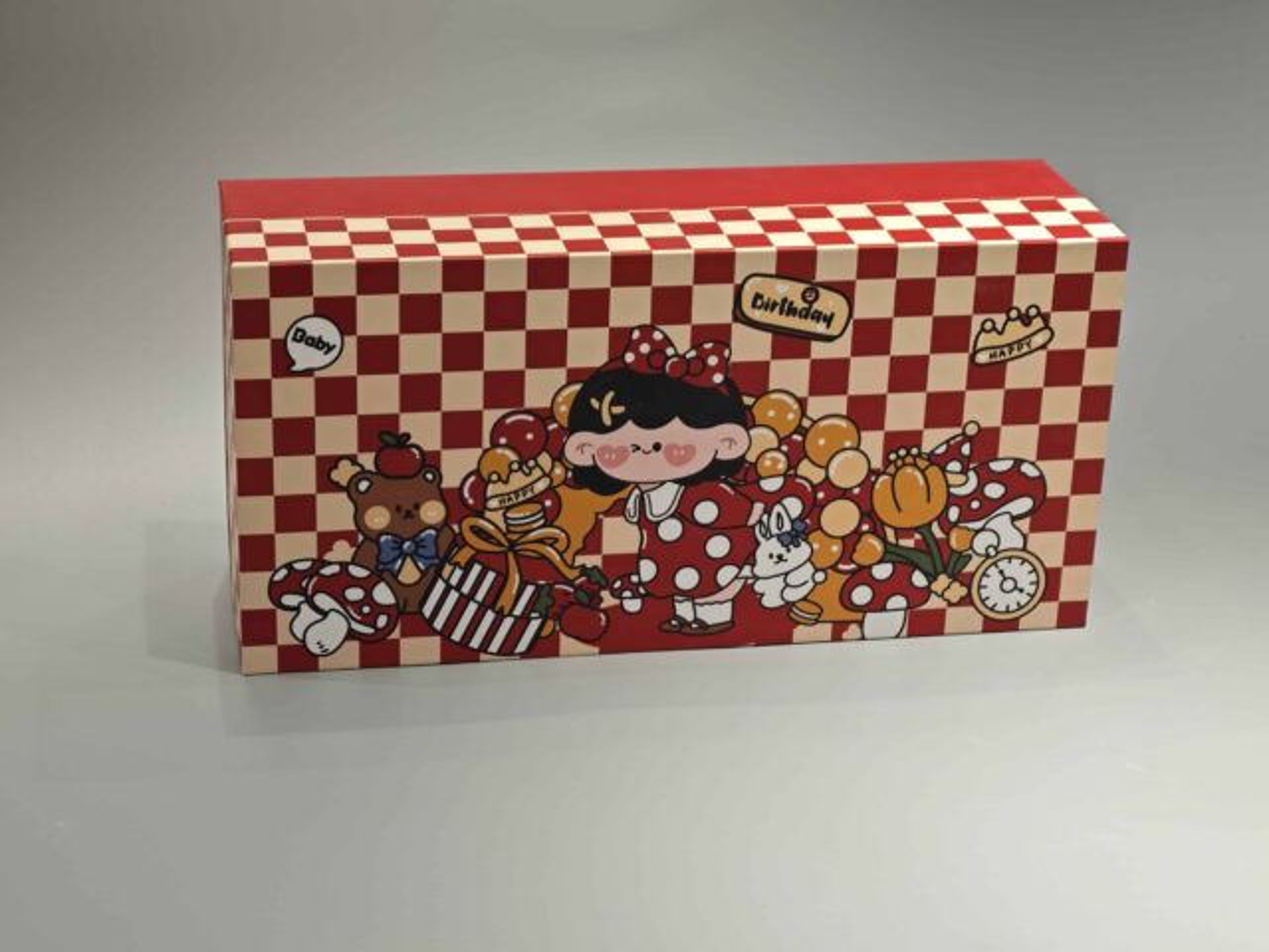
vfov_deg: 19.6
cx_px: 634
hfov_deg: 26.0
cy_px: 476
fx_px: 2749
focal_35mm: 75
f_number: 2
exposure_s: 1/100
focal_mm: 10.1
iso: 200
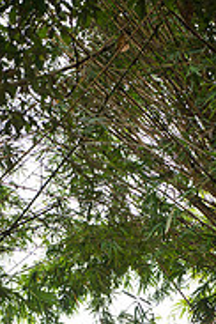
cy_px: 397
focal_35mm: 368
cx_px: 88
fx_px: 3312
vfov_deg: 5.6
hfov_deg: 3.7
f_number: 4
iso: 400
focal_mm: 150
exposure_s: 1/200
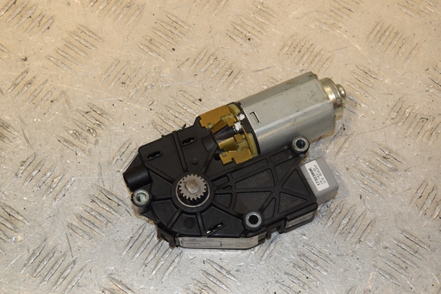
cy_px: 147
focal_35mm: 72
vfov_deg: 18.9
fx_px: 882
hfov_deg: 28.1
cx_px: 220
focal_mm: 48
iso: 800
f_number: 8
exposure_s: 1/200
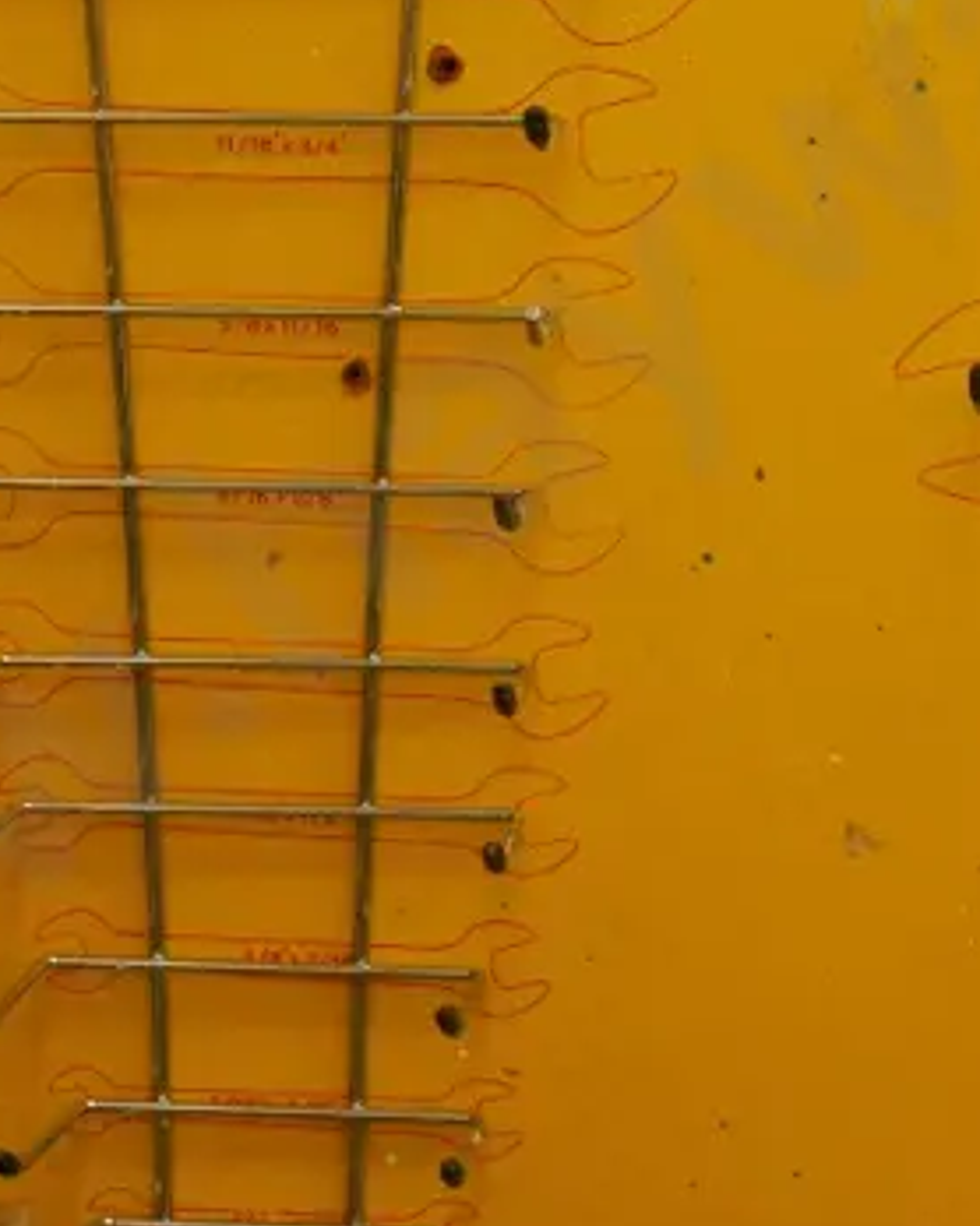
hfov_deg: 16.5
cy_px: 125
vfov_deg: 20.4
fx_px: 3338
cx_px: 906
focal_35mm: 92
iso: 3200
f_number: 3.9
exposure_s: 1/320
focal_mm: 16
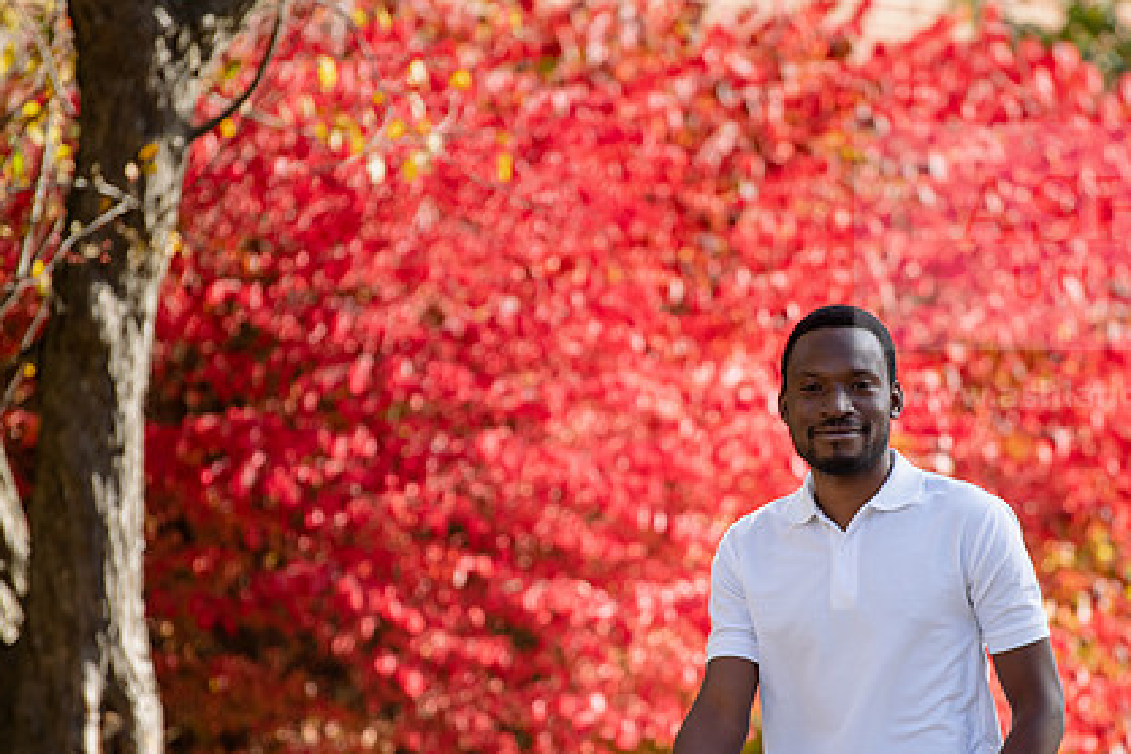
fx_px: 8733
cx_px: 773
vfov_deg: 4.9
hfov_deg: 7.4
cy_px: 452
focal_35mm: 278
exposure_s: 1/400
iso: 160
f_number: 3.5
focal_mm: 200
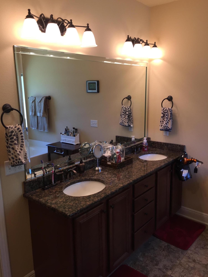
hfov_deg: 48.2
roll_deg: +1.6
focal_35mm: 29
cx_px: 104
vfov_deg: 61.7
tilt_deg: -10.7
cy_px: 138
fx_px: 232
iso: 32
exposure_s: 1/40
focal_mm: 4.15
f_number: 2.2
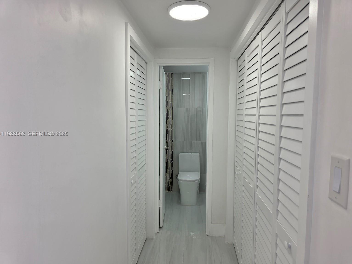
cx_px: 180
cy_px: 134
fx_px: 244
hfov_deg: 71.6
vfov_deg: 56.8
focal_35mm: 24
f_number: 1.7
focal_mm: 6.3
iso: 25
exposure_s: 1/120
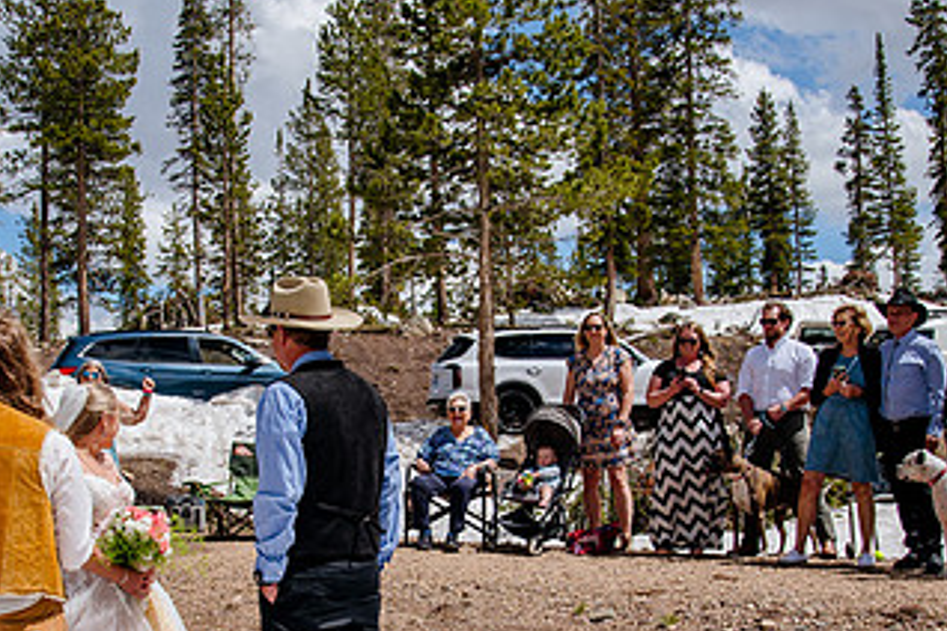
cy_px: 483
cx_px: 361
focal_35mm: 64
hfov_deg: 31.3
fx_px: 1683
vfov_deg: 21.0
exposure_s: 1/640
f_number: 8
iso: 200
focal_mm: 30
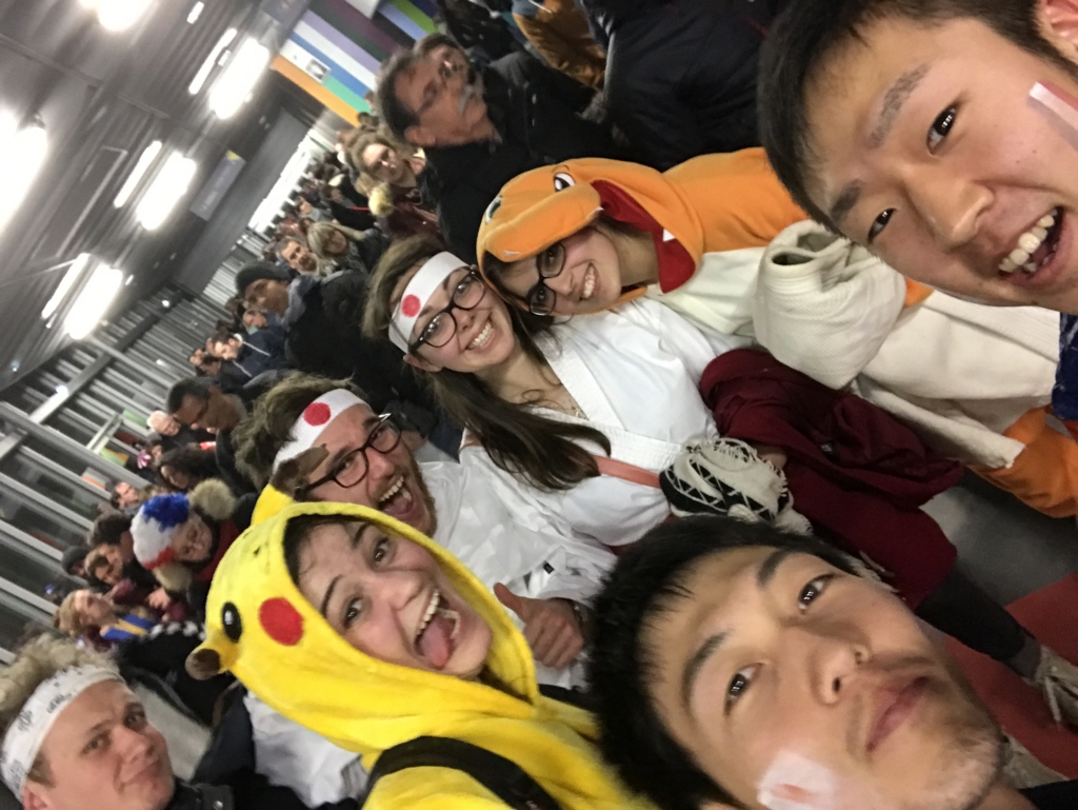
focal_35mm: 32
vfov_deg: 44.2
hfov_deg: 56.8
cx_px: 539
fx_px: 997
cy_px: 405
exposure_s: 1/20
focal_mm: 2.87
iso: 200
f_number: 2.2
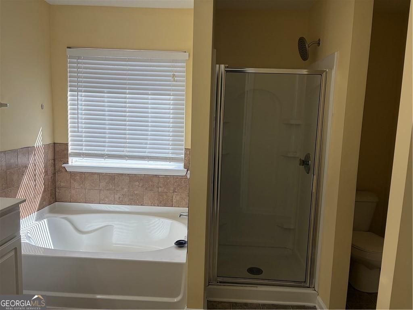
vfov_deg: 53.1
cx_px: 206
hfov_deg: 67.3
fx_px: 310
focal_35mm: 26
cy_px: 155
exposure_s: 1/384
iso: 50
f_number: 1.6
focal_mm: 5.96
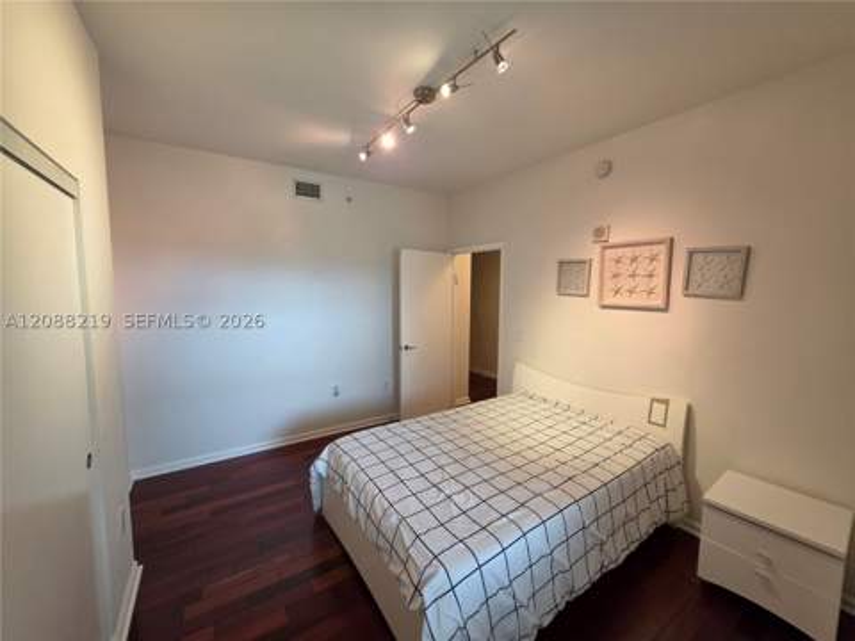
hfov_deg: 106.2
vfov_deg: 89.9
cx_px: 428
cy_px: 320
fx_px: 321
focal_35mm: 13
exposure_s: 1/120
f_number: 1.9
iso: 200
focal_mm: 2.2
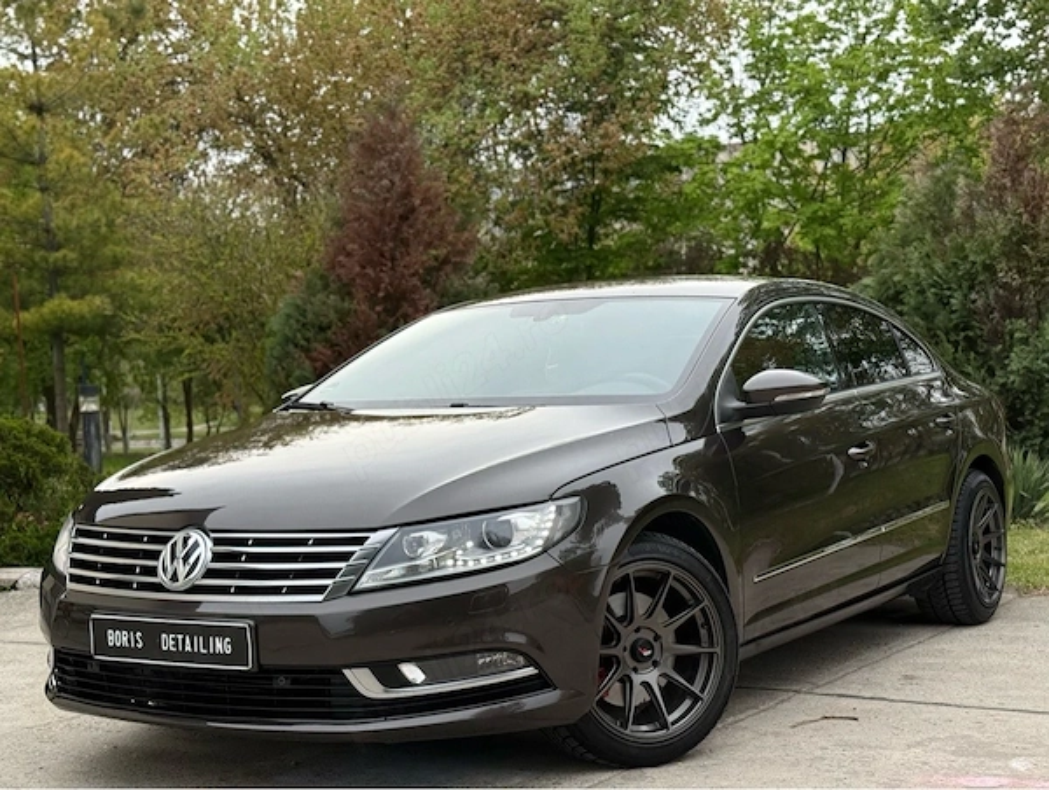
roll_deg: -1.3
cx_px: 524
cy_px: 395
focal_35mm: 48
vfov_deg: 30.3
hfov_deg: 39.6
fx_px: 1457
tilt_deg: -1.4
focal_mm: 6.76
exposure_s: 1/606
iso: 80
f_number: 1.78
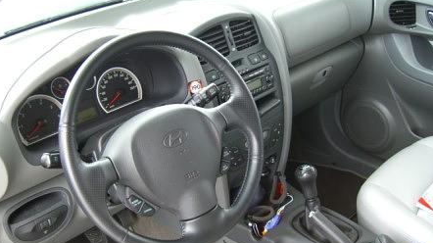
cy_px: 139
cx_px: 216
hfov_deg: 48.4
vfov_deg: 28.3
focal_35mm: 42
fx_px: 482
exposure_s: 1/20
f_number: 2.8
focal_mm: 7.9
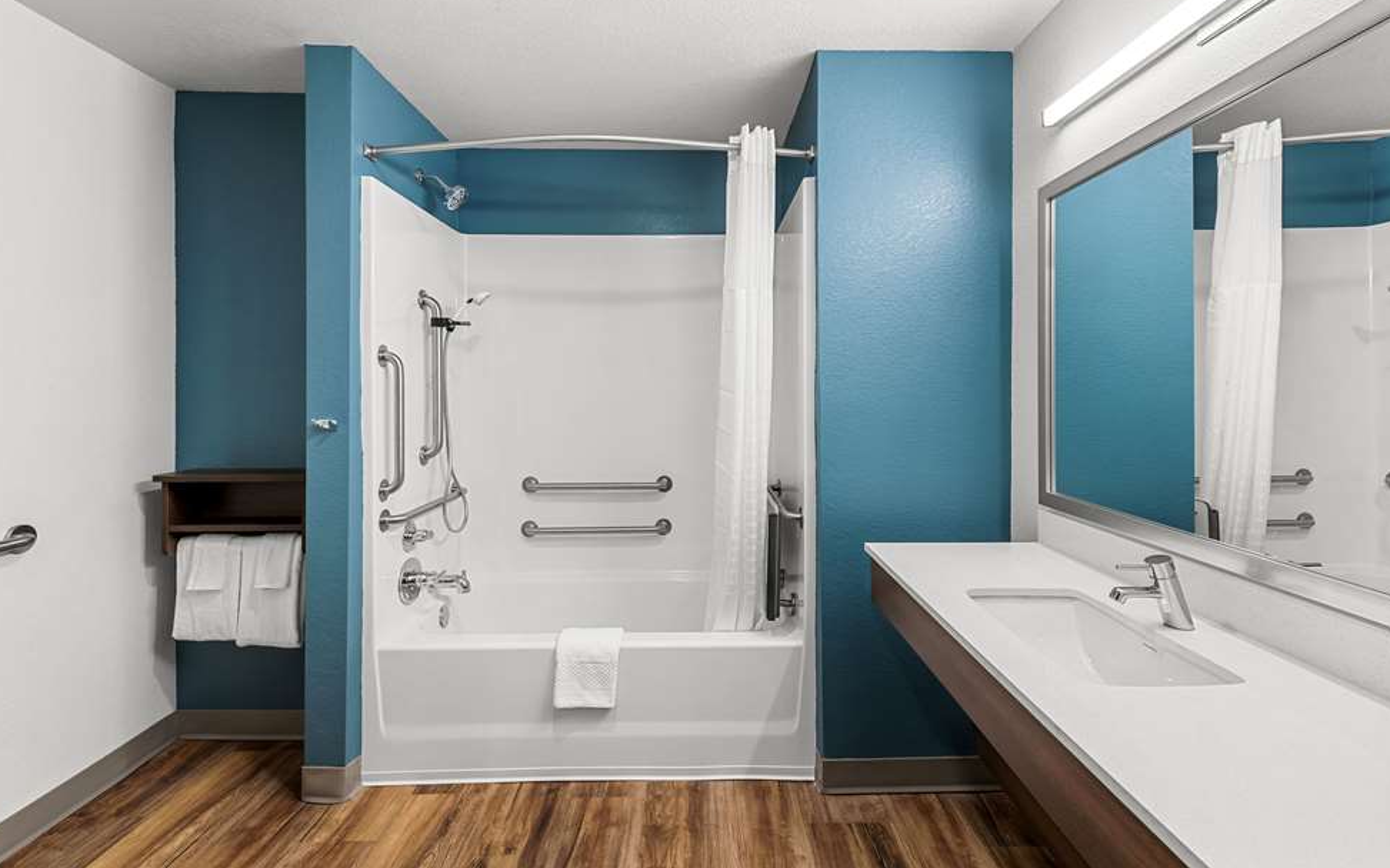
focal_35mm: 15
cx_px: 665
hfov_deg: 101.4
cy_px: 420
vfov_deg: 74.8
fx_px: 568
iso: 400
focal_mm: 14
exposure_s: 1/5
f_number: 8
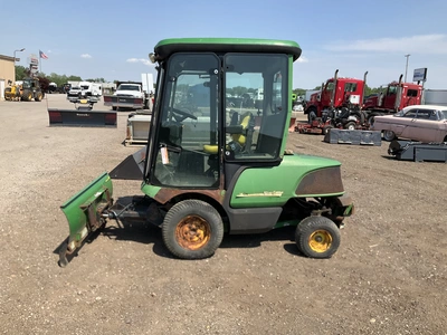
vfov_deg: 48.2
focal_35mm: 29
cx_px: 224
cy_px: 168
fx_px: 374
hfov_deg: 61.7
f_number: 1.8
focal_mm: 3
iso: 25
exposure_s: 1/1534
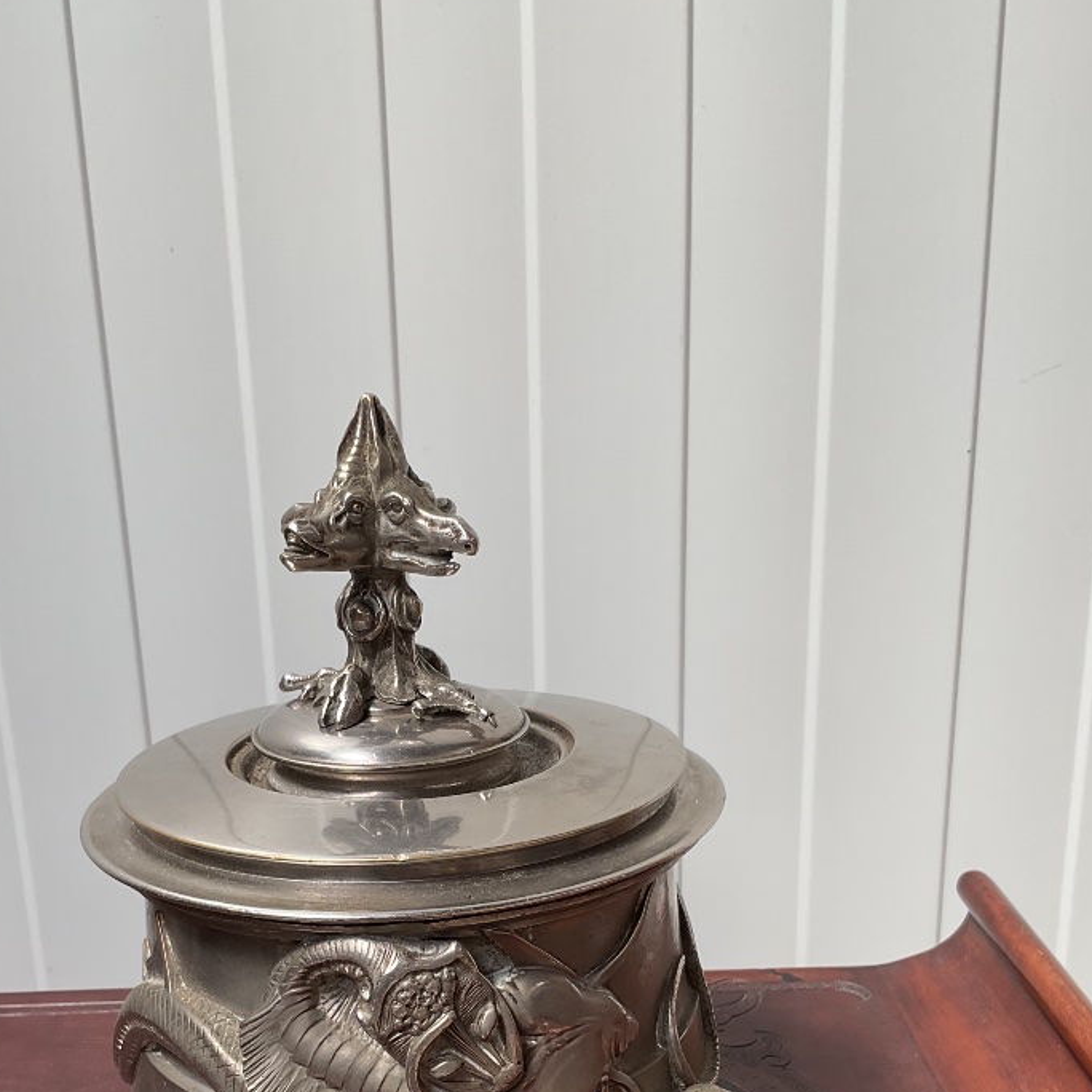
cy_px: 833
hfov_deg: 37.4
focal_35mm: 45
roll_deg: +3.3
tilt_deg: -19.3
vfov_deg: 36.6
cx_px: 439
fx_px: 1606
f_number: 1.8
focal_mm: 3
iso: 16
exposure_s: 1/241
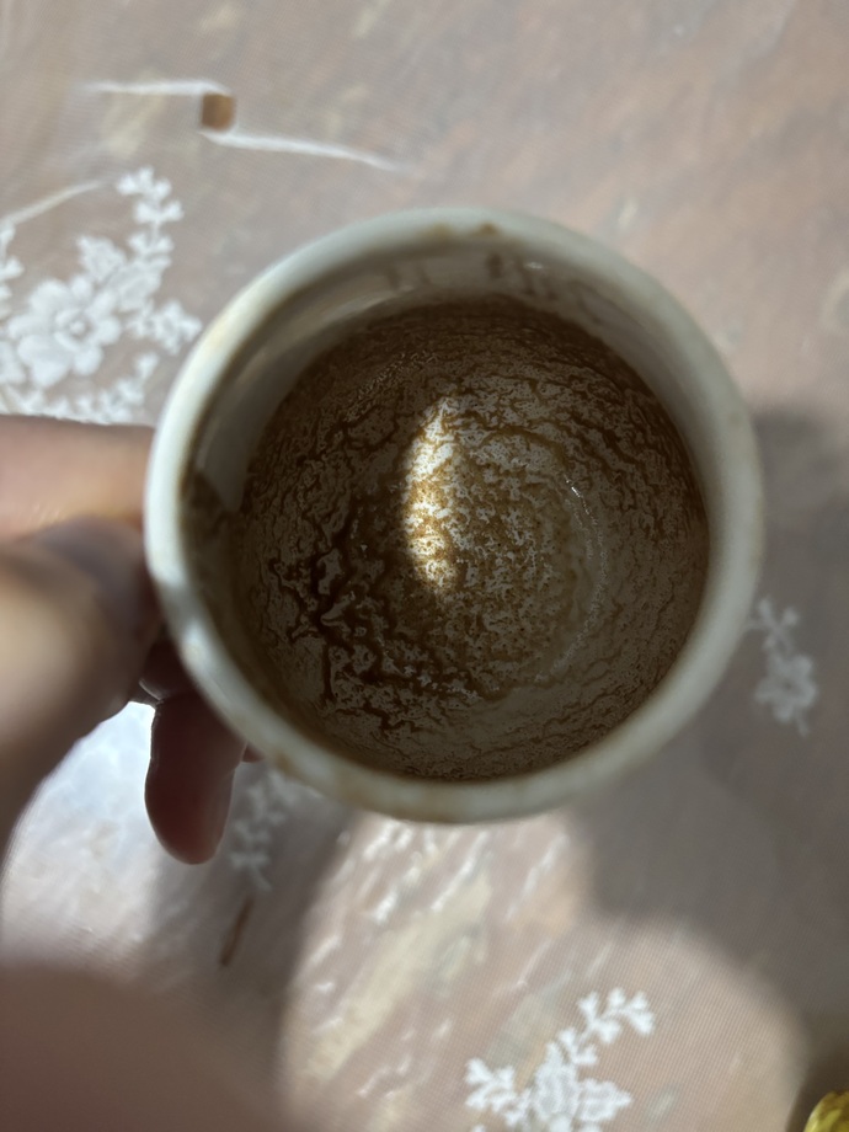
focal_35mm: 26
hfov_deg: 53.1
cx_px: 424
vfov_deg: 67.3
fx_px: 850
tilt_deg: -85.3
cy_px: 566
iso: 640
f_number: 1.6
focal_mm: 5.96
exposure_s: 1/33
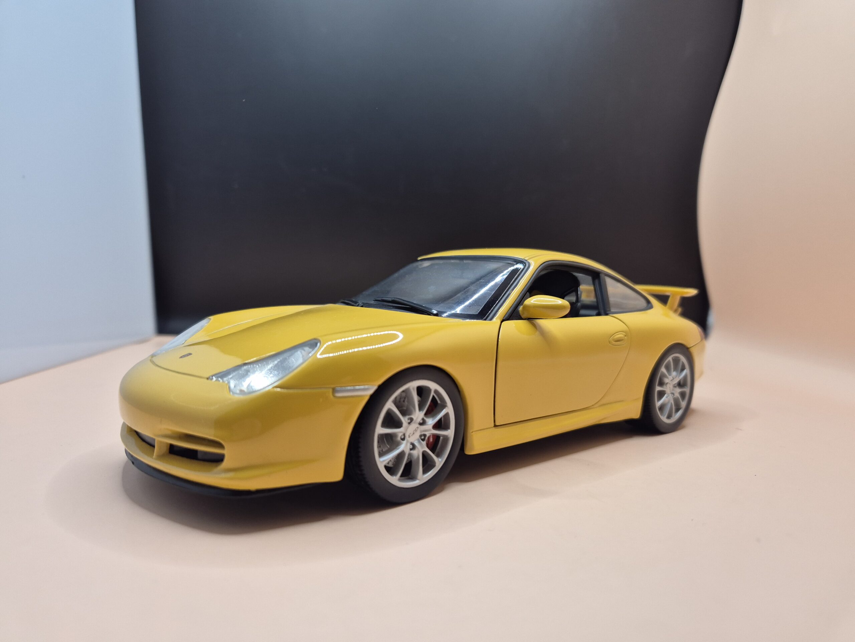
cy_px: 321
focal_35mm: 23
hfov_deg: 73.9
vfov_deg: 58.9
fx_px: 568
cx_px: 428
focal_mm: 5.4
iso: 64
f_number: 1.8
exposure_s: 1/180
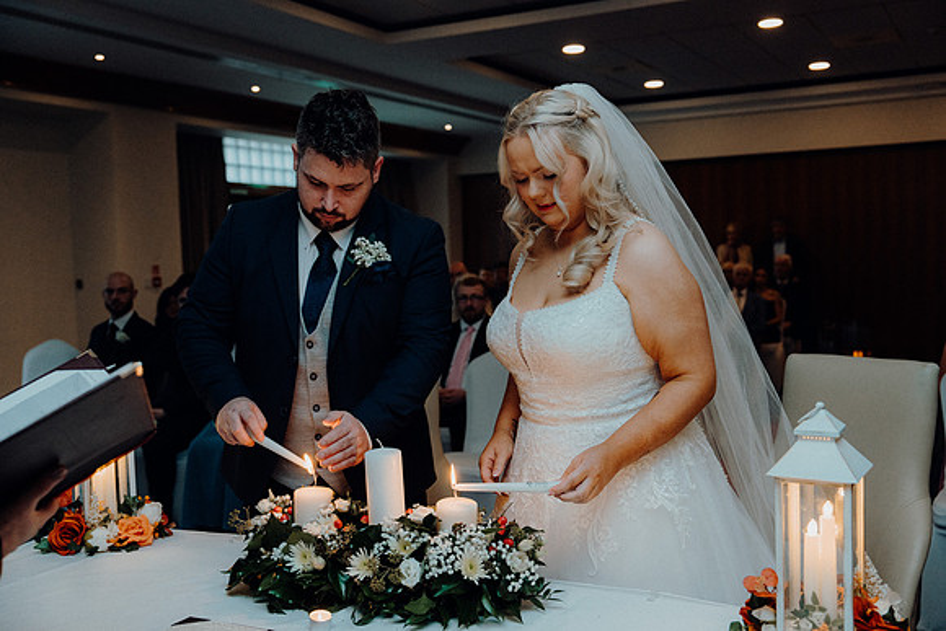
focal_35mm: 38
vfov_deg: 35.1
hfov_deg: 50.7
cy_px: 316
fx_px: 999
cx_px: 473
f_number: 3.5
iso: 2500
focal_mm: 38
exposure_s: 1/160
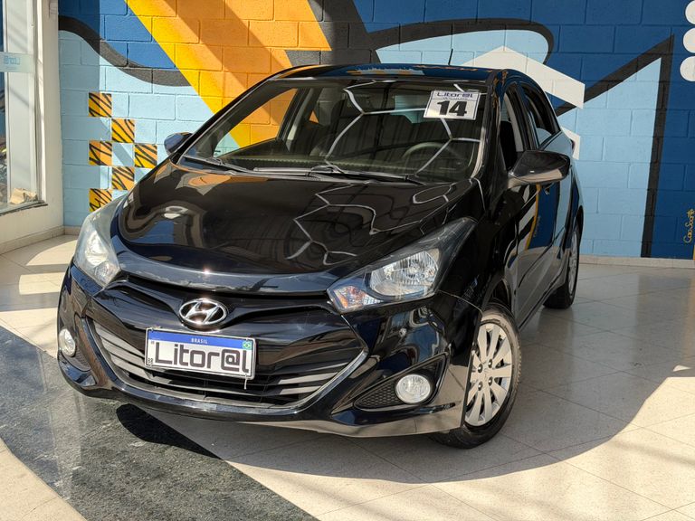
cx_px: 348
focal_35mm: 48
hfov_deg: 39.7
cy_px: 260
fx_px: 964
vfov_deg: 30.3
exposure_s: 1/895
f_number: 1.78
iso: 100
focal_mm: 6.76
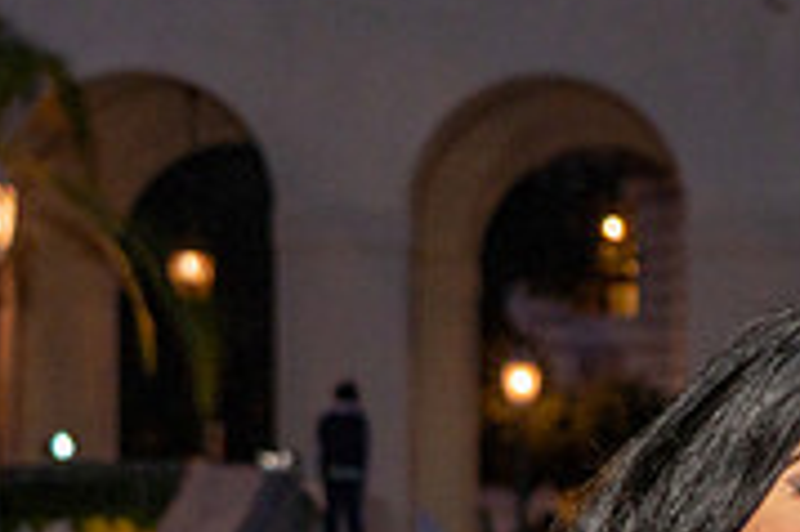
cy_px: 838
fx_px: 3730
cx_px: 969
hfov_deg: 12.0
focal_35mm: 168
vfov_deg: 8.0
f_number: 4.5
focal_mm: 46
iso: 500
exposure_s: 1/125
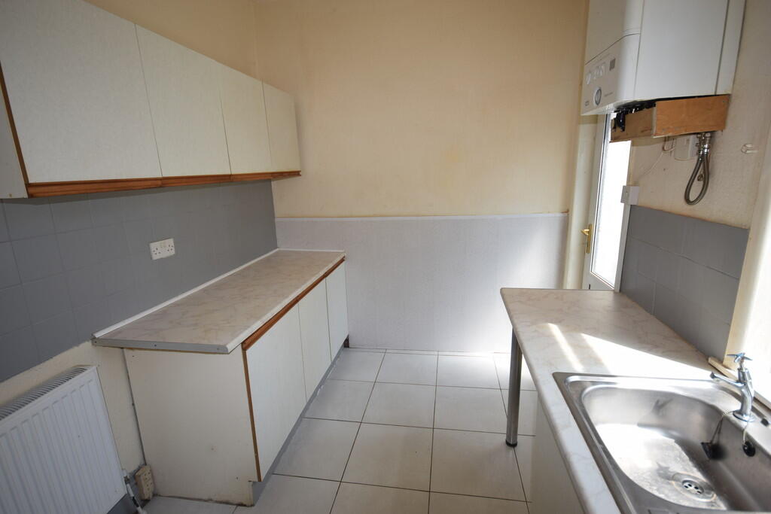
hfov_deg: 92.4
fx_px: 369
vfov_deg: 69.7
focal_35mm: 17
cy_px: 257
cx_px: 386
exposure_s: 1/160
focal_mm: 11.5
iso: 100
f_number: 6.3
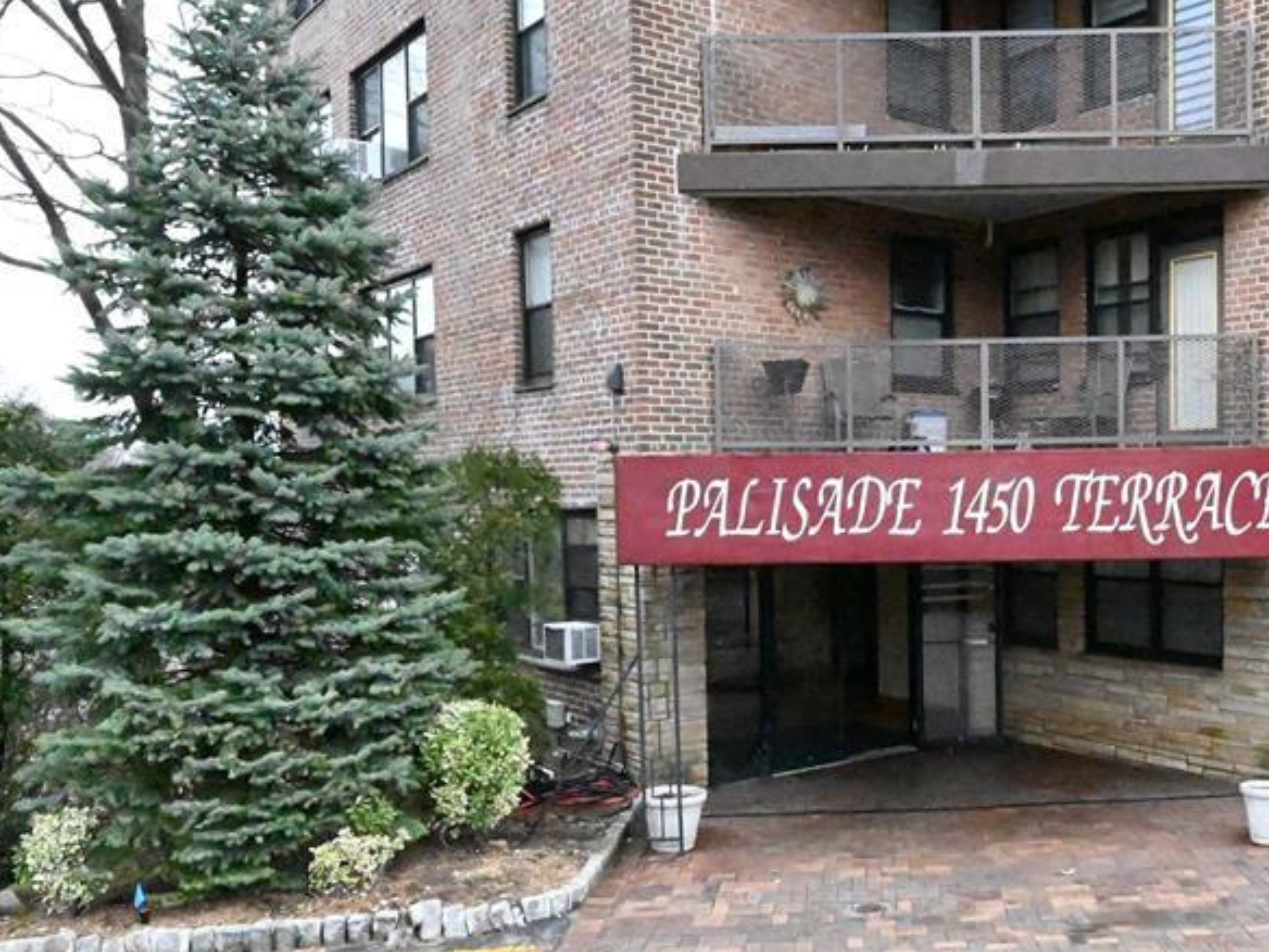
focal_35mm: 32
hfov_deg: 53.5
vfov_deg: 44.0
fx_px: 1173
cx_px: 993
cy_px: 547
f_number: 7.1
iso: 25600
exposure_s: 1/8000
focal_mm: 13
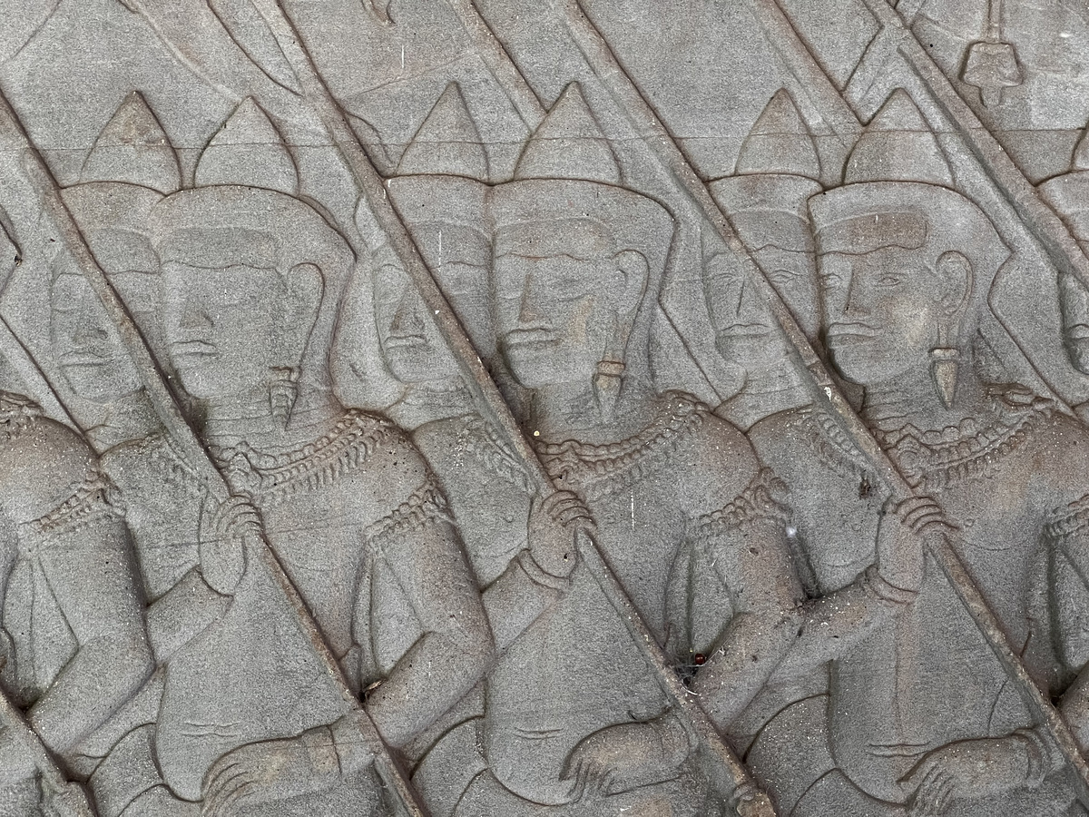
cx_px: 544
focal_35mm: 77
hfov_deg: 25.3
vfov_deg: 19.1
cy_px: 408
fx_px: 2422
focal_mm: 9
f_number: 2.8
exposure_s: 1/67
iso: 250
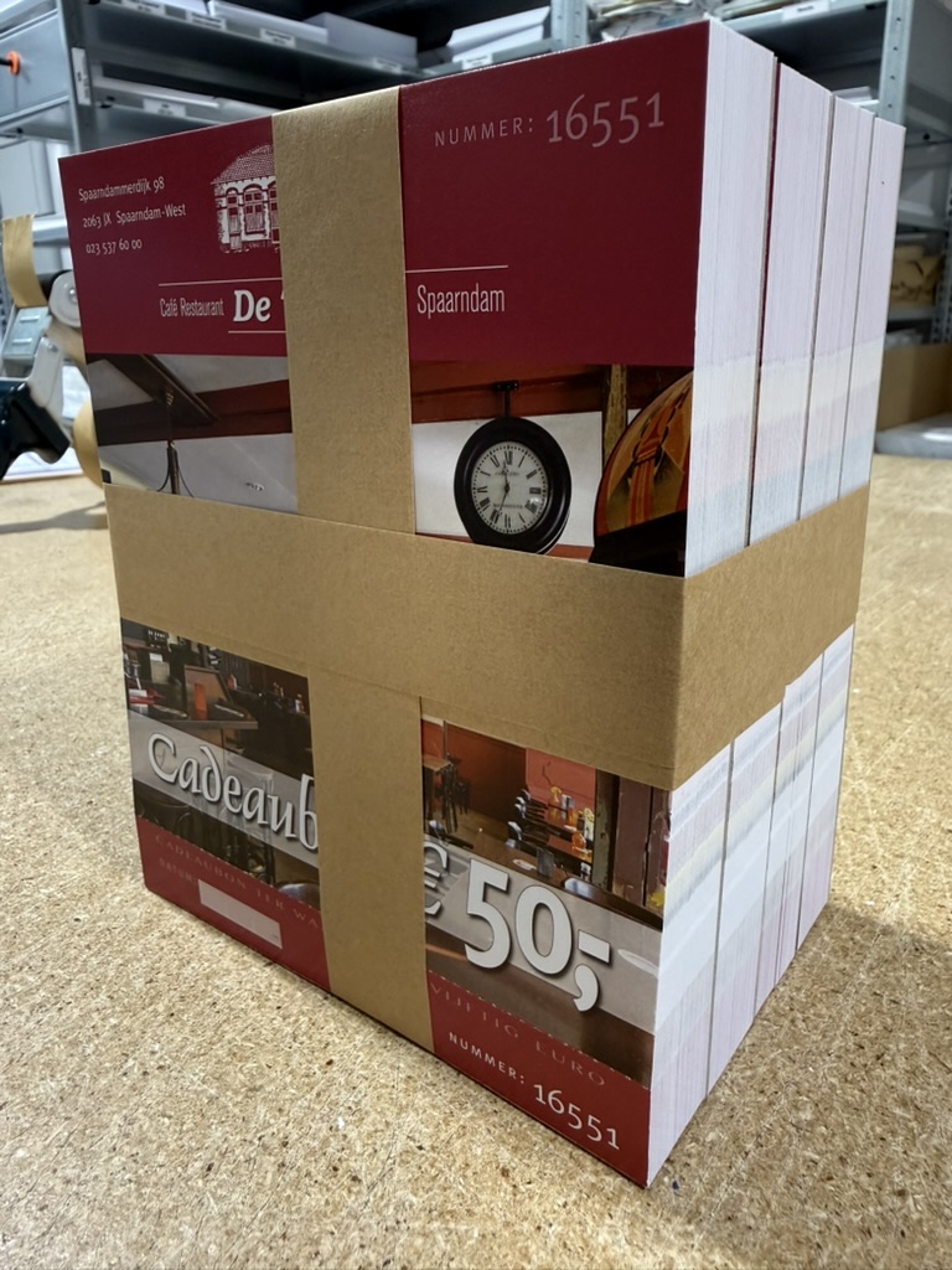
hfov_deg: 56.8
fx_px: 880
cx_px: 476
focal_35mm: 24
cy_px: 635
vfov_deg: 71.6
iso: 200
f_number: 2.2
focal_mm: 2.22
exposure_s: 1/99
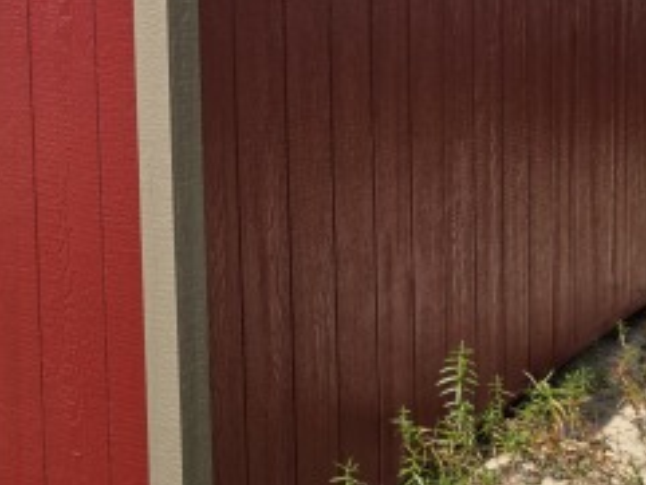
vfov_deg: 23.5
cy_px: 56
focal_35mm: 61
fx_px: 1139
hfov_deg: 30.6
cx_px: 96
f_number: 1.7
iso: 80
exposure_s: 1/6355
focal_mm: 6.3
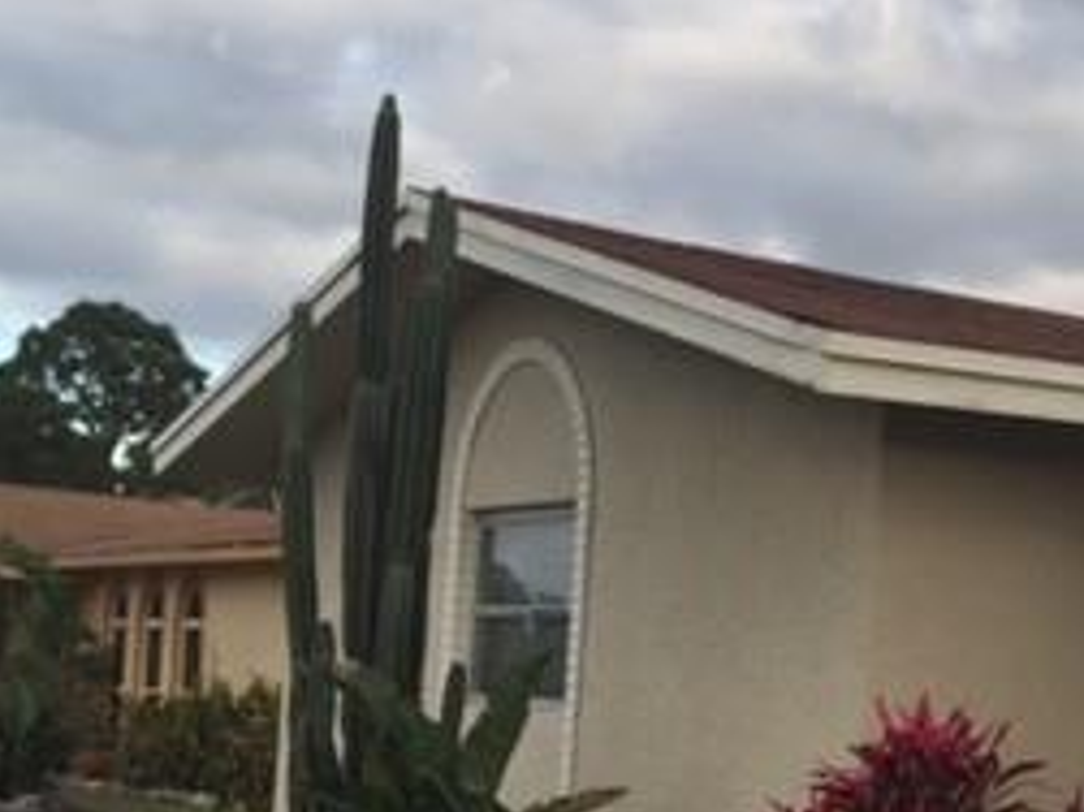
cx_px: 1028
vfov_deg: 19.5
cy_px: 752
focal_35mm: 74
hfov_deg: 25.3
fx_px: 2316
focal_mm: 4.15
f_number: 2.2
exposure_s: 1/430
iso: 32
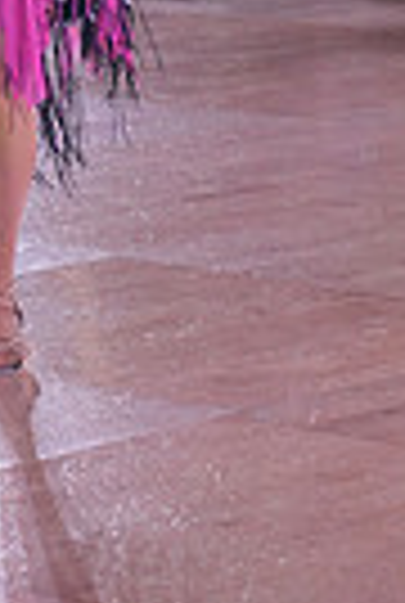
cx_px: -326
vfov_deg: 9.3
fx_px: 3626
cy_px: -216
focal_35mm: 216
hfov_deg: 6.3
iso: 1250
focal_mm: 50
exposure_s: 1/400
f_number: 4
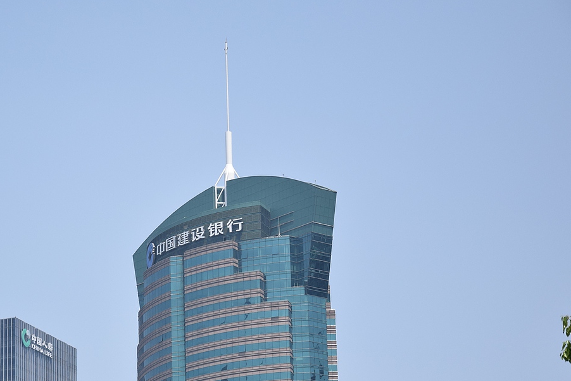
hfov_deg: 12.9
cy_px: 242
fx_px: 2533
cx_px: 210
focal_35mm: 160
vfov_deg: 8.6
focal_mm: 75
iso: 500
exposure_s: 1/2500
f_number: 5.3
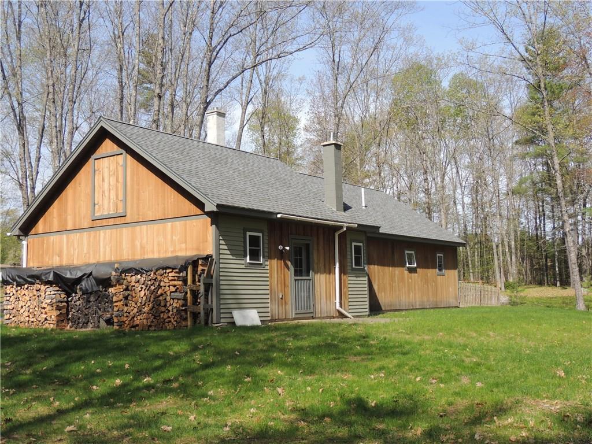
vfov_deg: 33.6
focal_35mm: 43
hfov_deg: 43.9
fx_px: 735
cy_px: 222
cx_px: 296
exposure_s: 1/800
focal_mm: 7.6
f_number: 3.4
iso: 100
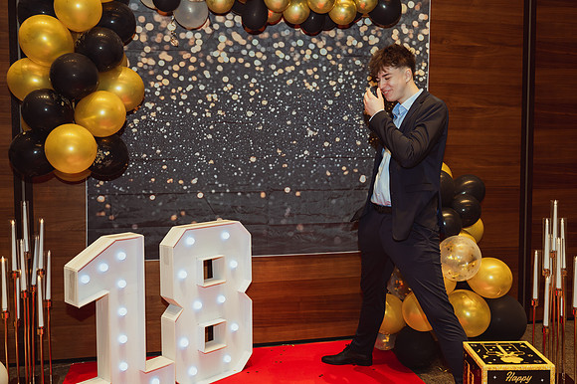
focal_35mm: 36
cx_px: 311
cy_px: 177
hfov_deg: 53.5
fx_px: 571
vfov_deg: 37.1
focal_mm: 33
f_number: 2.8
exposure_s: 1/200
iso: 1250
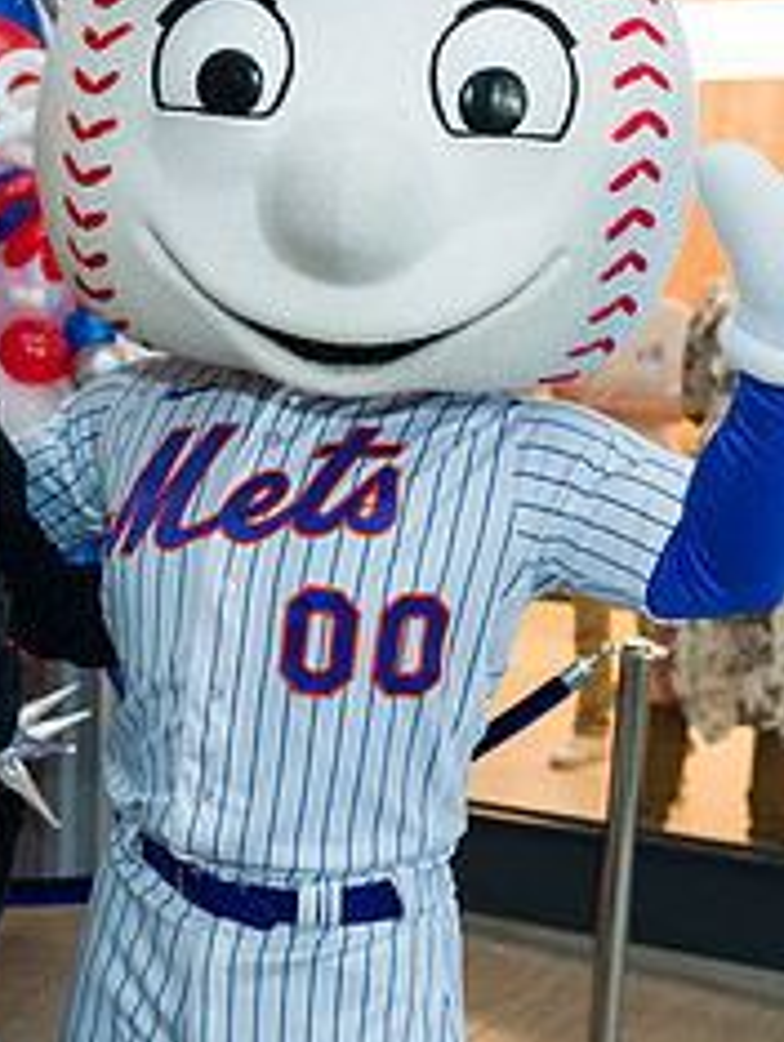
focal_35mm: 69
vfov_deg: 28.1
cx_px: 13
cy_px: 517
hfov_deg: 20.7
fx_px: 2080
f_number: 4
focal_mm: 29
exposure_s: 1/200
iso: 400
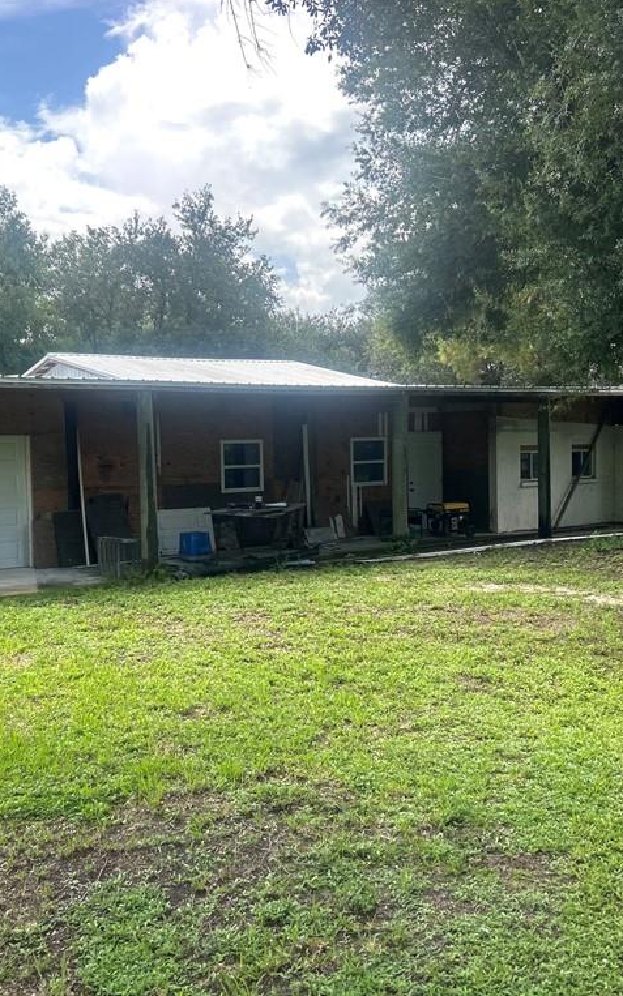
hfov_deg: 34.2
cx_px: 225
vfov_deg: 52.7
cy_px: 496
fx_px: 1005
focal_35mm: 37
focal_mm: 5.7
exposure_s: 1/1159
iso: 50
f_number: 1.5
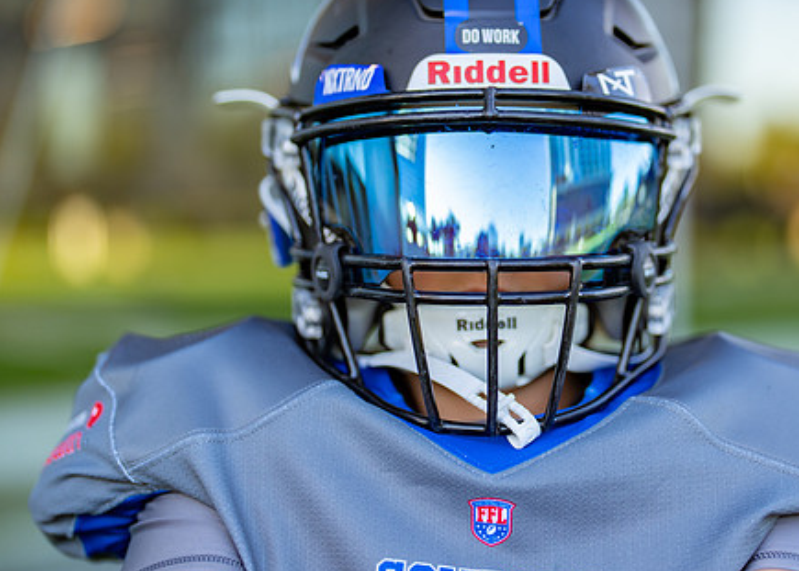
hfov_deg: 27.0
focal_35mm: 73
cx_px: 529
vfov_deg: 19.5
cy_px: 235
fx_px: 1657
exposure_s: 1/640
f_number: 1.2
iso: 100
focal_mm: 50
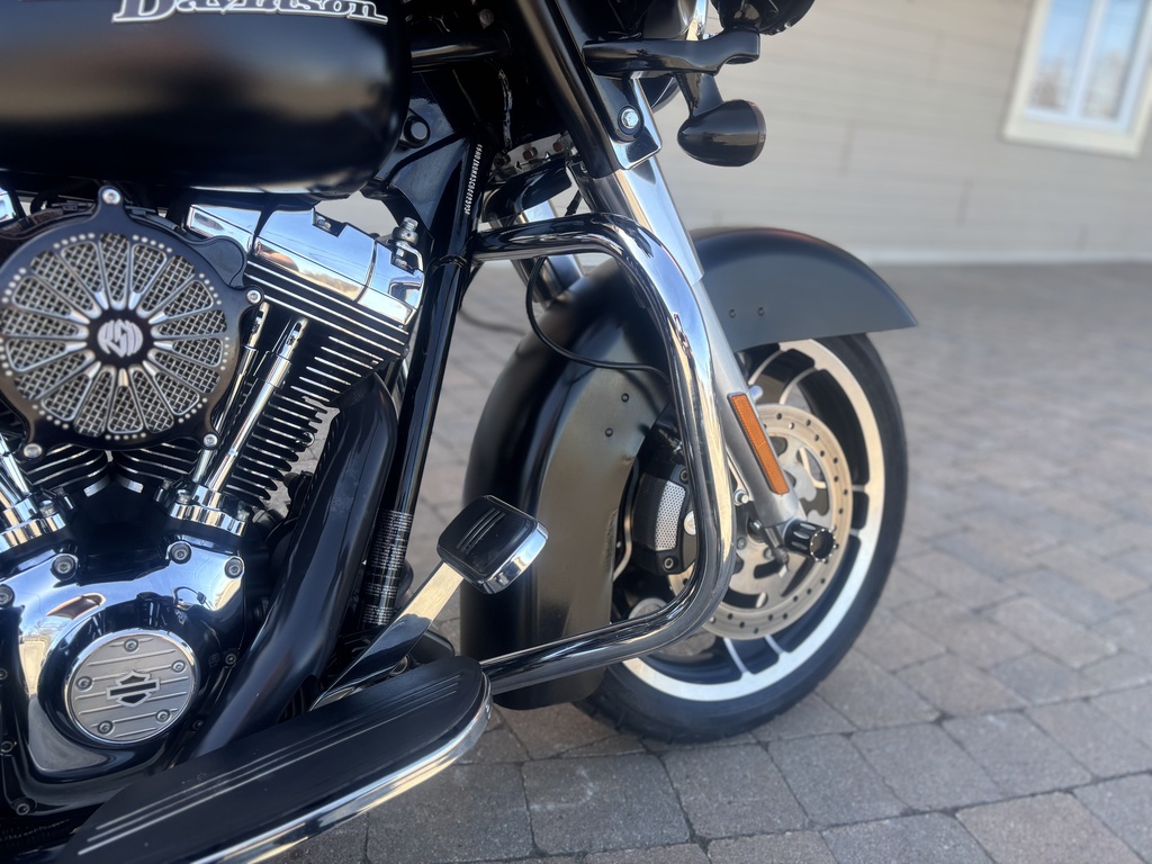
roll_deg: -5.4
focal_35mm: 26
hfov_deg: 67.3
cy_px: 432
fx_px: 865
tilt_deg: -18.5
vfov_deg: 53.1
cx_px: 576
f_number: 1.6
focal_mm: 5.96
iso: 40
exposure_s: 1/255
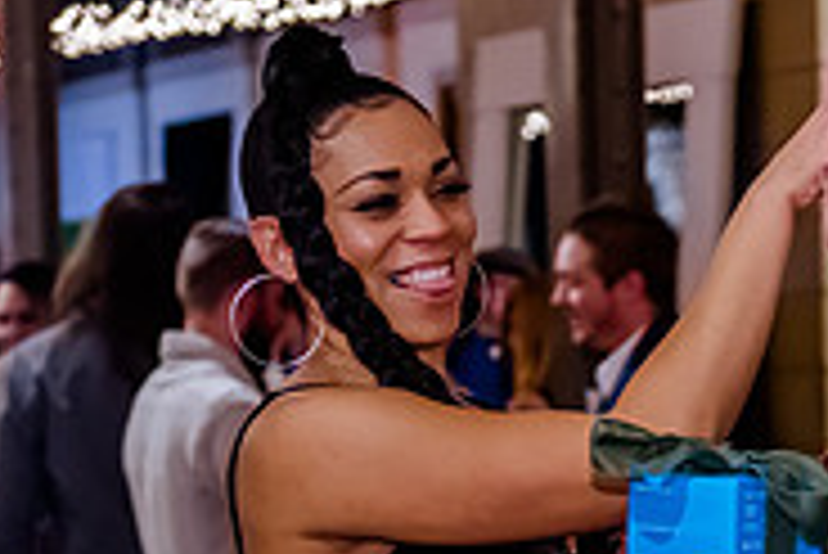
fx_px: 3660
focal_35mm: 159
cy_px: 543
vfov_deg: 8.6
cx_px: 699
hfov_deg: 12.8
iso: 5000
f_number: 2.8
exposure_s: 1/200
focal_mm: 48
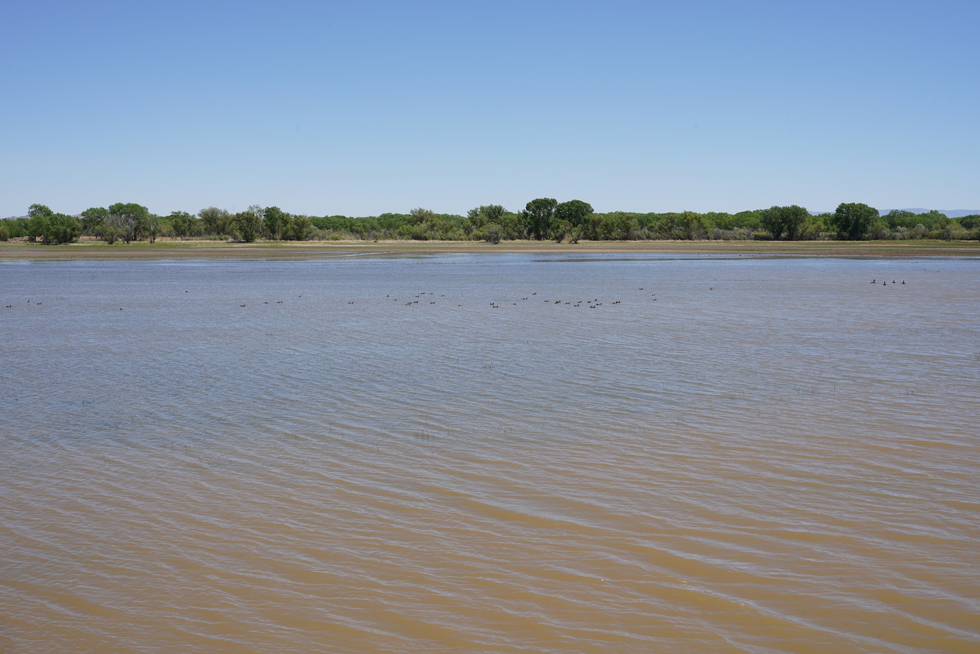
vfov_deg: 31.9
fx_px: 1143
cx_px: 490
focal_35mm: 42
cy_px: 327
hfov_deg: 46.4
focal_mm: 42
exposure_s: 1/100
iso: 100
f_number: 16
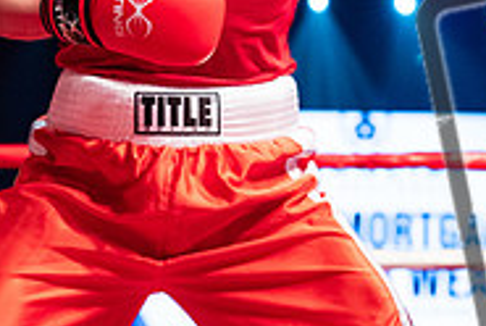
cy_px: 36
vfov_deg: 7.4
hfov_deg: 11.0
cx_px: 389
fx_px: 2515
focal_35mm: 186
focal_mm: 55
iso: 4000
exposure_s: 1/1000
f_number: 2.8
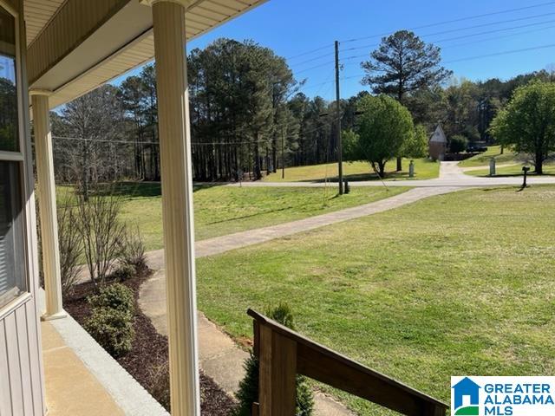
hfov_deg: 67.3
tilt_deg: -4.9
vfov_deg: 53.1
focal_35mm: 26
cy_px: 208
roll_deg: +0.2
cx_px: 278
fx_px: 417
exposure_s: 1/2410
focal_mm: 5.1
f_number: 1.6
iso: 50
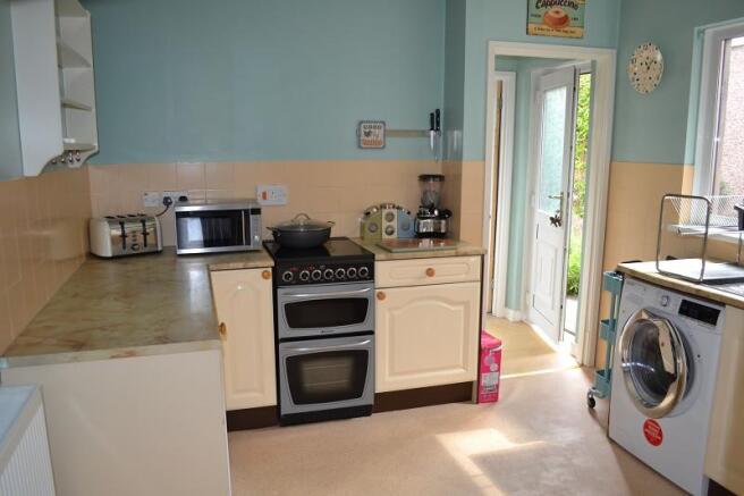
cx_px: 372
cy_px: 248
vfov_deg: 47.9
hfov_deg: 67.4
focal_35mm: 27
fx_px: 558
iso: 400
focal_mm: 18
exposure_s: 1/60
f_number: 3.5
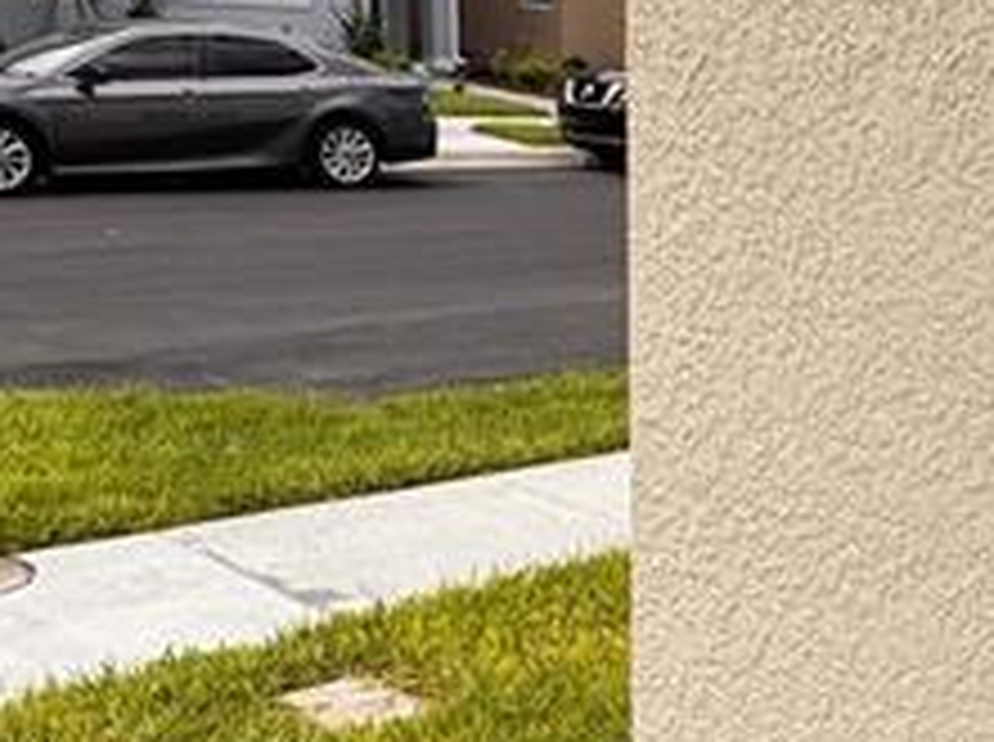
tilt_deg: -14.9
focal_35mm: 65
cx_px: 1214
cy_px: 517
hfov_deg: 26.3
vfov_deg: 22.4
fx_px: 1863
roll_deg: -5.0
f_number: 2.2
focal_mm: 2.22
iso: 40
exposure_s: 1/1323
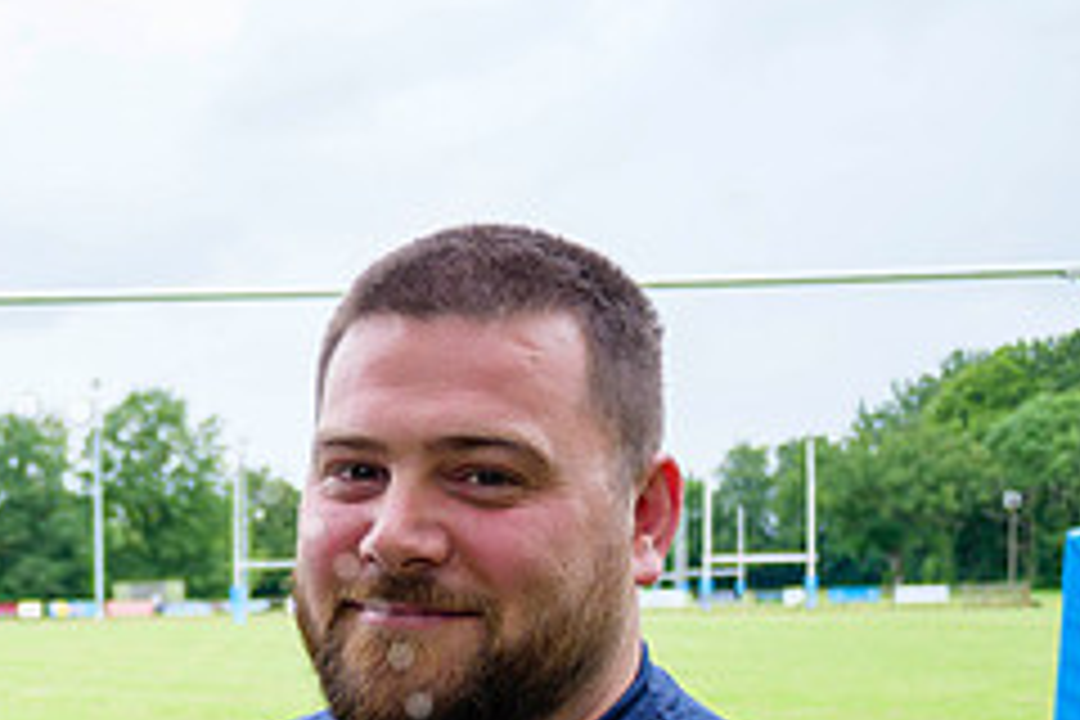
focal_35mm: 73
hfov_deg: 26.3
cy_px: 817
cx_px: 18
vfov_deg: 17.9
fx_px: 2190
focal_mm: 14
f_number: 2.5
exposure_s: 1/320
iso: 200
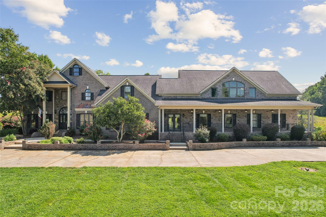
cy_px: 108
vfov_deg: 57.2
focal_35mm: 22
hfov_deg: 78.6
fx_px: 199
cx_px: 163
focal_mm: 8.4
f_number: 2.8
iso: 100
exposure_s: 1/180
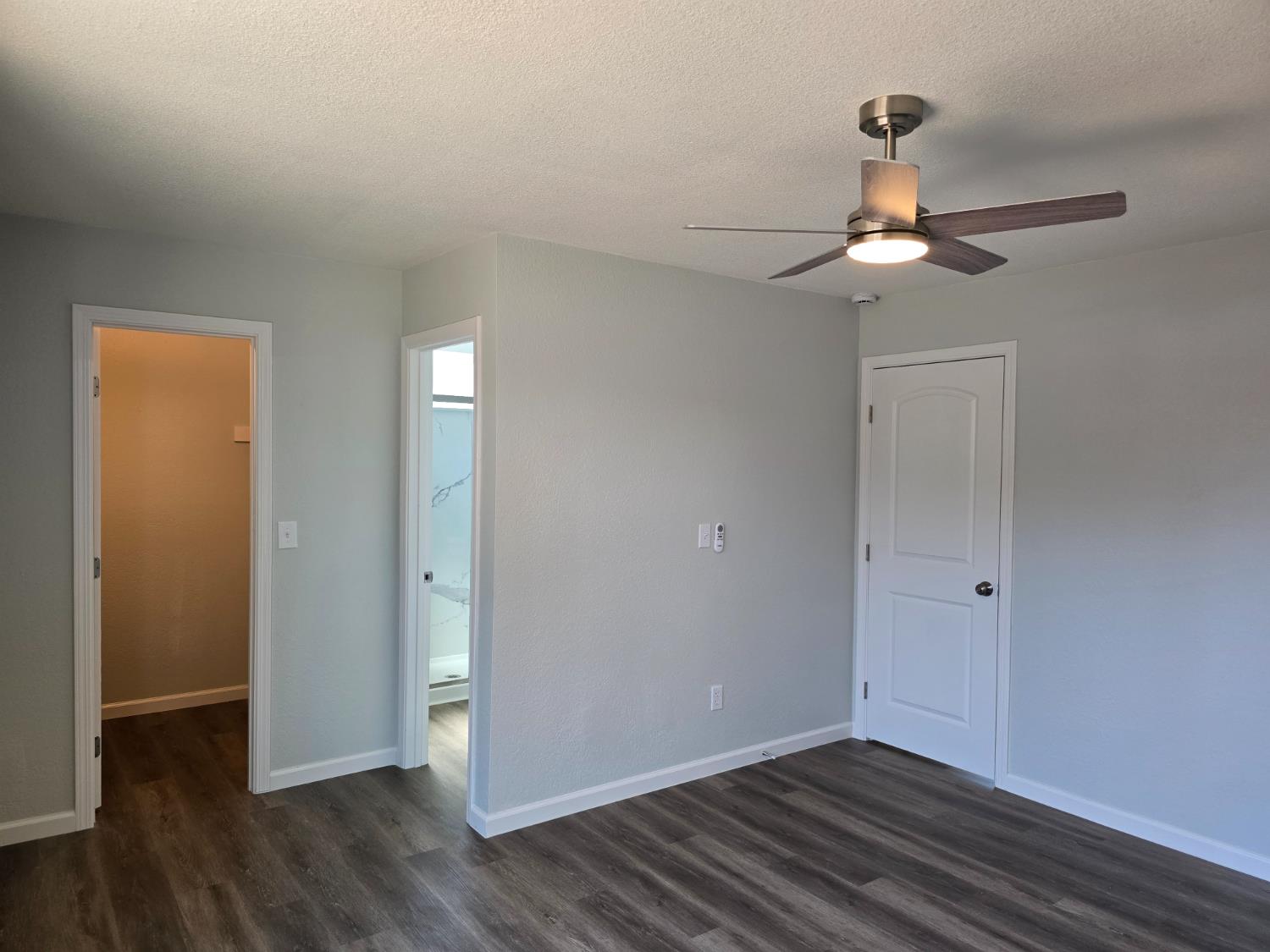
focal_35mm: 23
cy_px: 476
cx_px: 635
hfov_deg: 73.9
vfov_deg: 58.9
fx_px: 844
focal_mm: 6.3
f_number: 1.7
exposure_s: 1/120
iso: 100
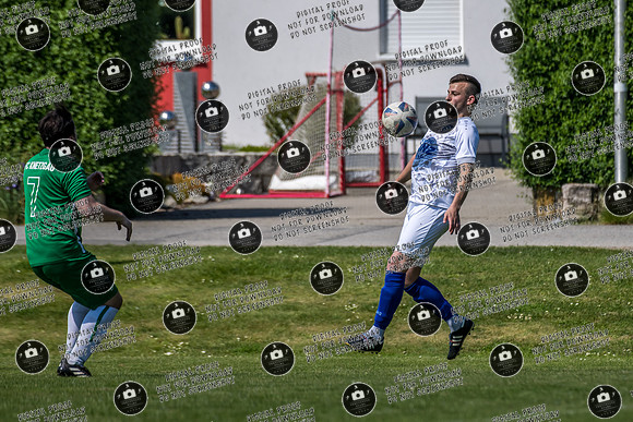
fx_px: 8129
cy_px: 180
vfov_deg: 3.0
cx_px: 430
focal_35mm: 462
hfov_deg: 4.5
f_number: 5.6
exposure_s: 1/1600
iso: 140
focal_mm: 340
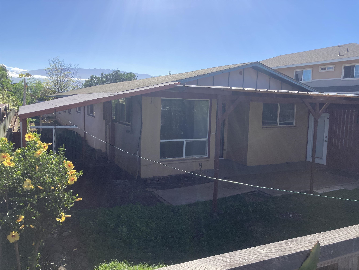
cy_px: 135
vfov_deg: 49.7
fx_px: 290
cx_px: 180
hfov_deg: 63.4
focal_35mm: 28
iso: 20
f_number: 1.8
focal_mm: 3.99
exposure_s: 1/1869
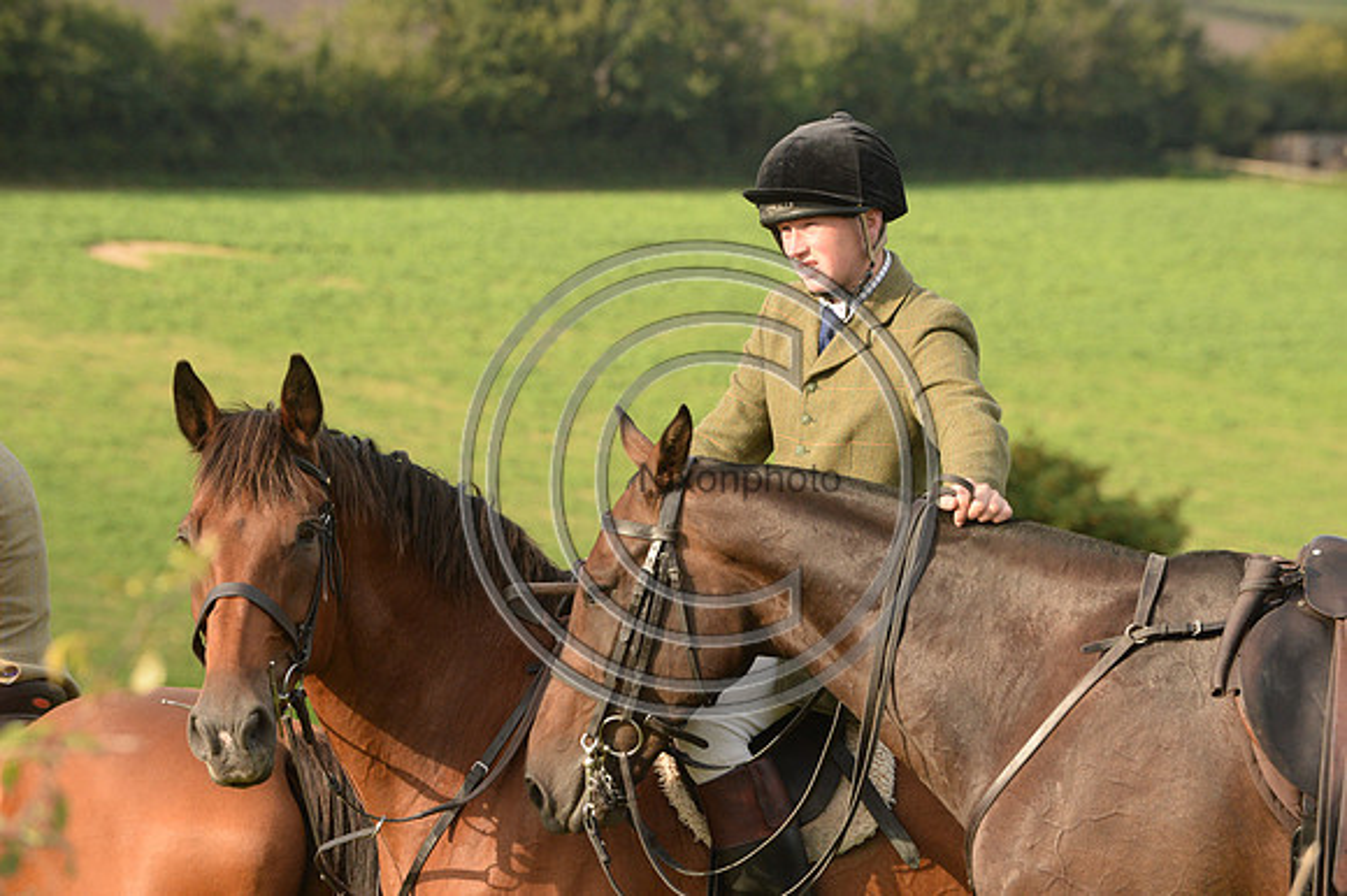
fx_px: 7479
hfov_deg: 10.3
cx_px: 674
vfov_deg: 6.9
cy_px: 448
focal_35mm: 200
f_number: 7.1
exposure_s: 1/1250
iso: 2500
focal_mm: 200
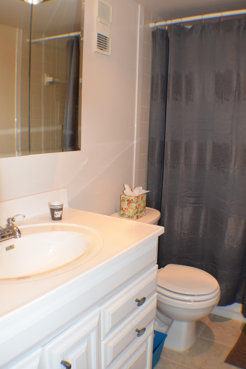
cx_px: 123
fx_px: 369
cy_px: 184
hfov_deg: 36.9
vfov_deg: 53.1
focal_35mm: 36
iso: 450
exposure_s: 1/125
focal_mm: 24
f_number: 5.6
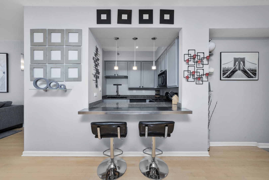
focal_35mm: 12
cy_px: 90
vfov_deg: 90.0
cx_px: 134
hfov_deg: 112.6
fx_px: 90
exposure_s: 1/3
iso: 640
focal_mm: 12
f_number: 14
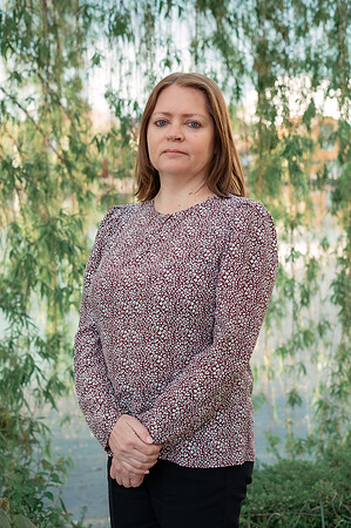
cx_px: 176
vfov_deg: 36.3
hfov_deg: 24.6
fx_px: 806
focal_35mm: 55
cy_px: 264
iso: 1000
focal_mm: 55
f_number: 5
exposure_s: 1/500
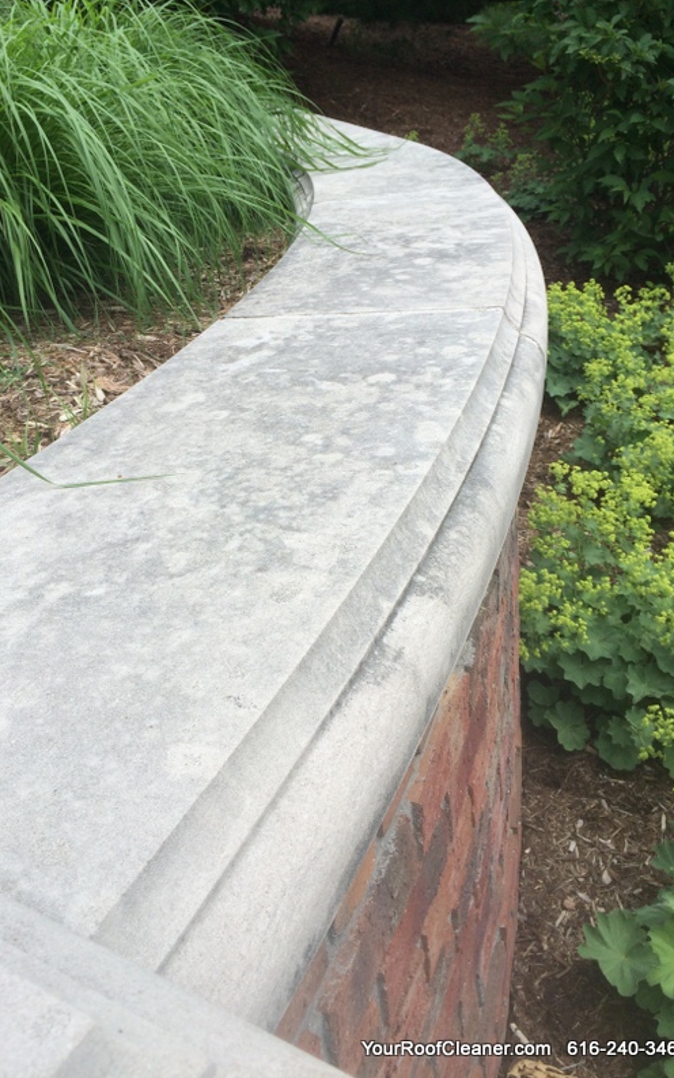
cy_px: 538
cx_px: 308
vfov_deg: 61.2
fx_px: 911
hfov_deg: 40.6
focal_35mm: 31
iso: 32
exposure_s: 1/1172
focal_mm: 4.15
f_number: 2.2
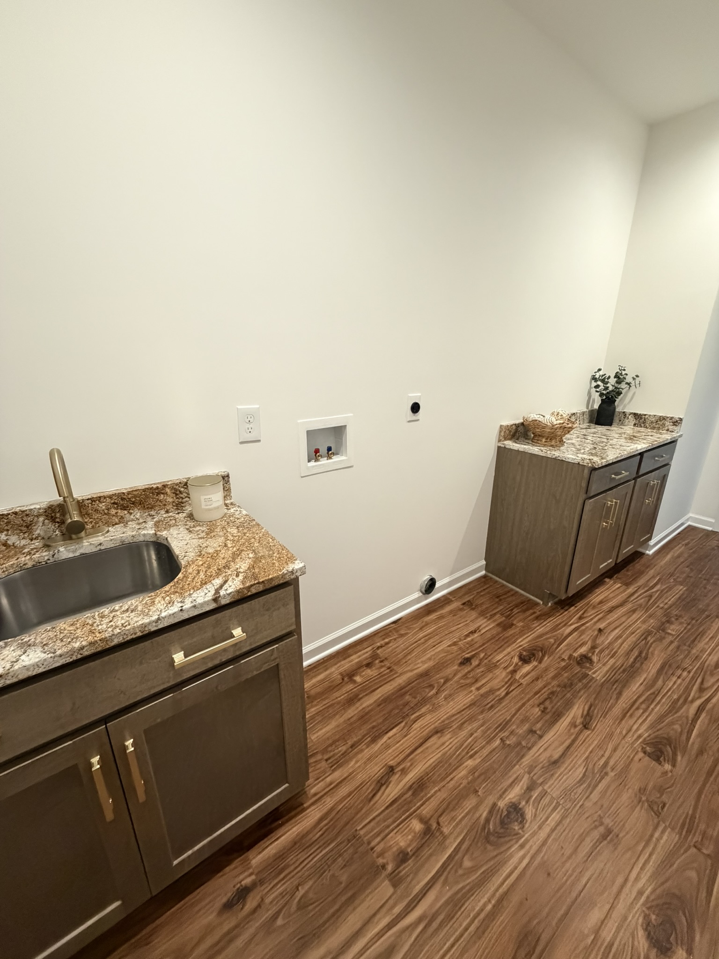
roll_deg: -0.3
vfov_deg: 102.1
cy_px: 480
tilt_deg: -18.4
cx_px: 360
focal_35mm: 14
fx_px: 388
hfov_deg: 85.7
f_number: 2.2
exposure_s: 1/60
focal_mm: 2.22
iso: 800
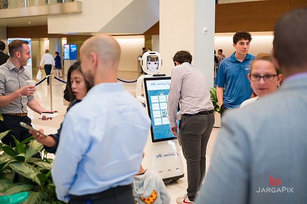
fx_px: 409
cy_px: 102
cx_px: 154
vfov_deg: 28.0
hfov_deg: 41.1
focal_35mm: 48
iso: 400
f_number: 3.2
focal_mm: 48
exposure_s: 1/200
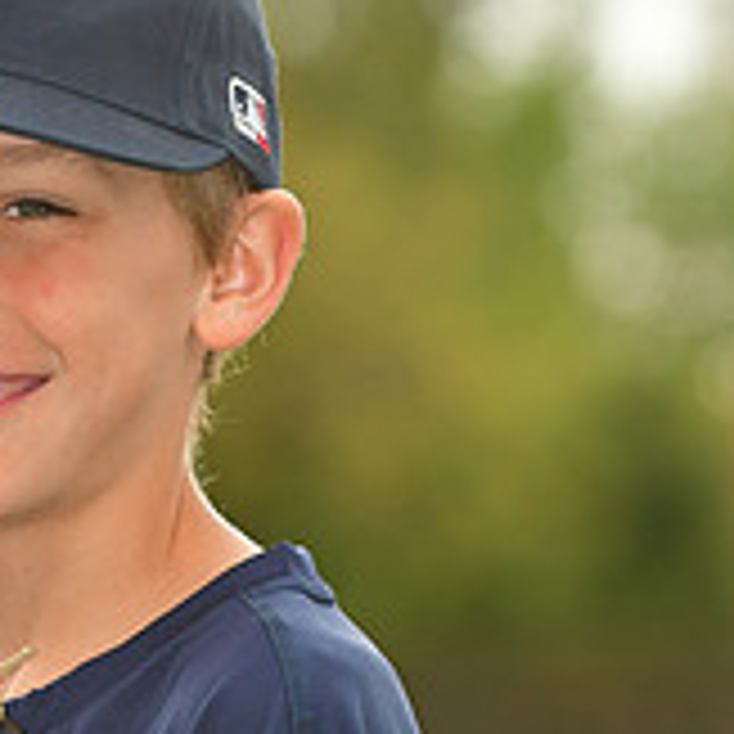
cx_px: -61
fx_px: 16361
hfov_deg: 2.6
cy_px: 1009
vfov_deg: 2.6
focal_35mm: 682
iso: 200
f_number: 5
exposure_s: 1/640
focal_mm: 150
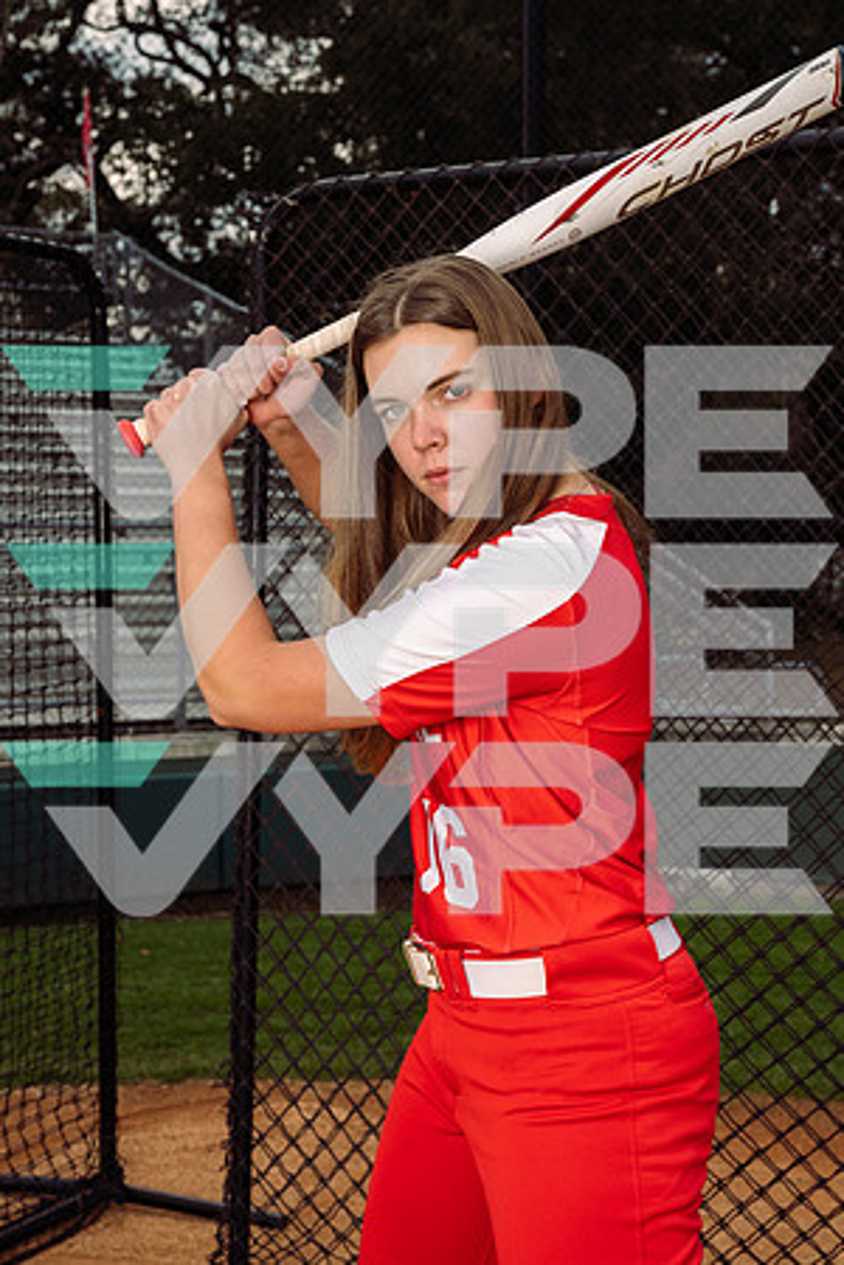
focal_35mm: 60
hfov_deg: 22.6
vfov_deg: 33.4
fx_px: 2110
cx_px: 422
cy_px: 632
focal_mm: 60
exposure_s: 1/160
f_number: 9
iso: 125
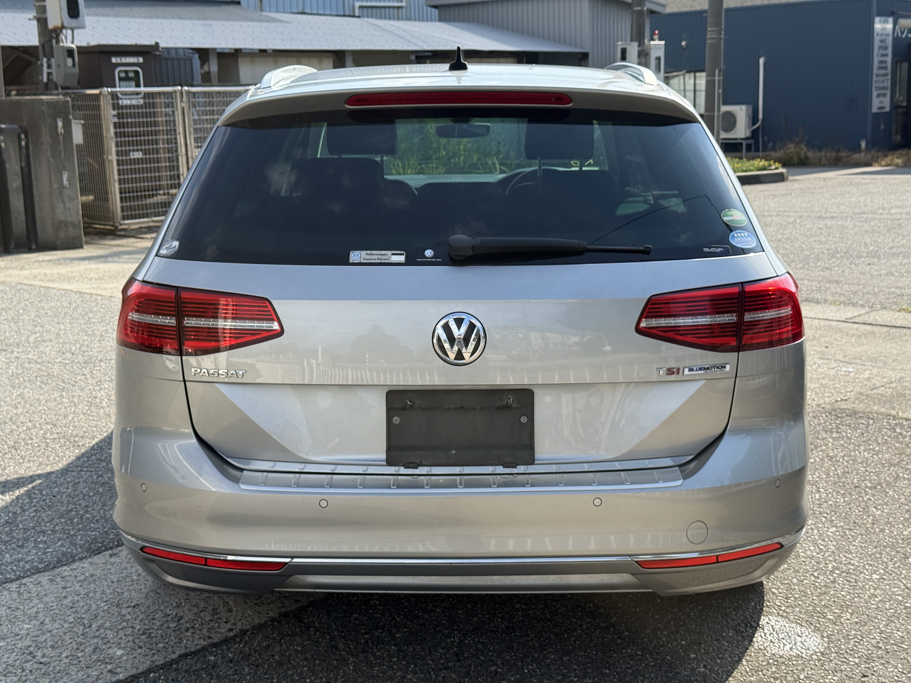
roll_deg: +1.9
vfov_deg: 30.3
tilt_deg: -10.8
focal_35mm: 48
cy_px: 342
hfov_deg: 39.7
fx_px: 1263
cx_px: 456
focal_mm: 6.76
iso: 100
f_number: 1.78
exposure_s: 1/3096
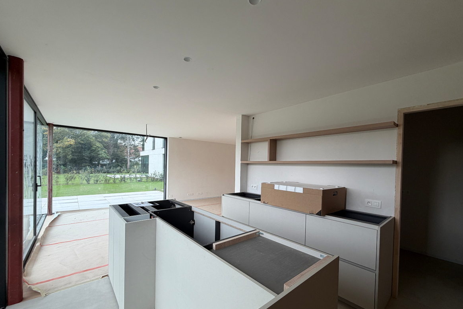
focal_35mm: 15
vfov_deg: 77.2
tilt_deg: -0.7
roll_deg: -1.7
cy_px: 169
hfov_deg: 100.4
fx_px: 193
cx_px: 229
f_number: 2.2
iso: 64
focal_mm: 2.22
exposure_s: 1/121
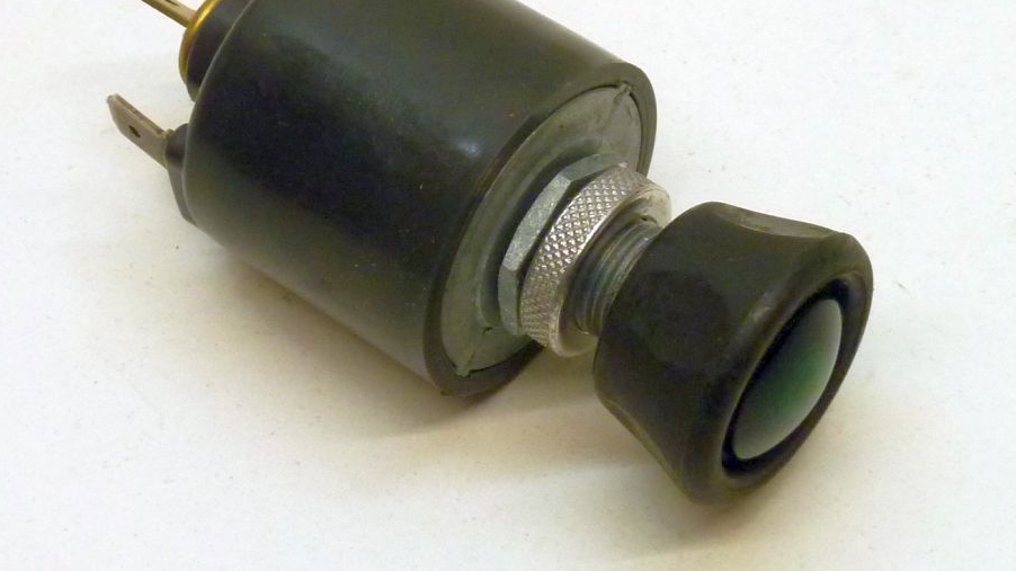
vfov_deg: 19.4
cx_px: 497
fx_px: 1670
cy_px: 224
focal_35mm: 62
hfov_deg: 33.8
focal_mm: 9.1
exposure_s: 1/40
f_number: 3.9
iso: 250
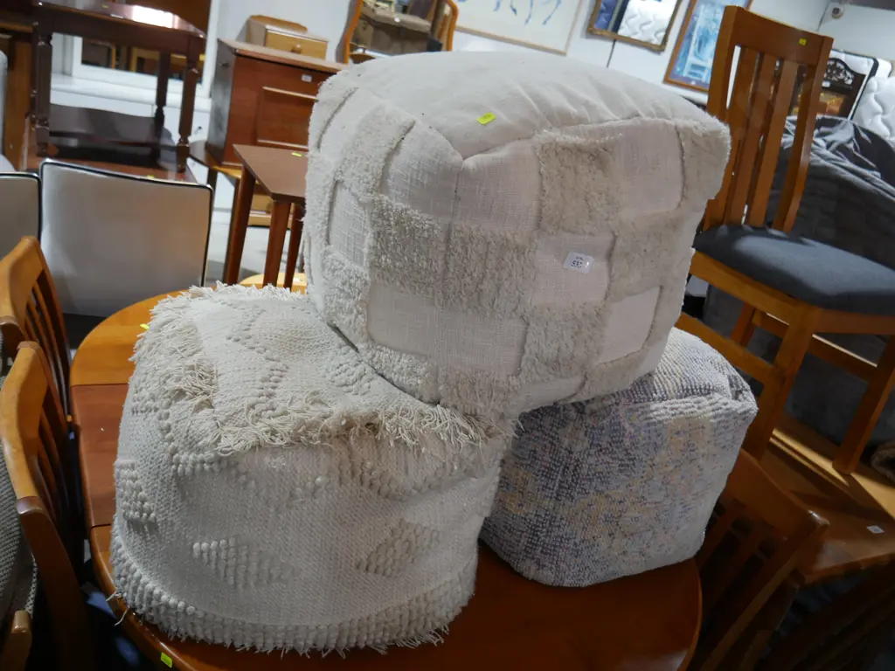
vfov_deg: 49.7
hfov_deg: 63.4
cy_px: 336
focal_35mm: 28
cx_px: 448
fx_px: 724
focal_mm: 14
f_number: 3.5
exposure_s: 1/60
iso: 400
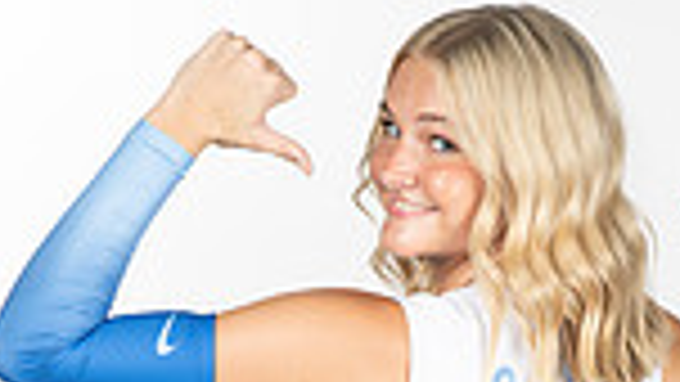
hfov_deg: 11.1
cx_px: 446
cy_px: 939
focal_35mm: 193
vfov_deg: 6.0
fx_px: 3481
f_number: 7.1
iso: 200
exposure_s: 1/500
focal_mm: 62
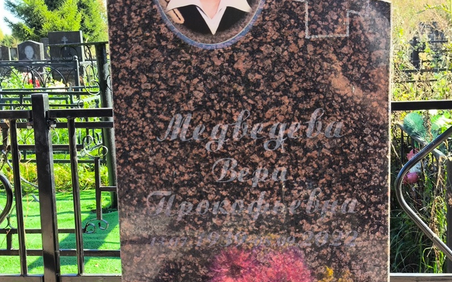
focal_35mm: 54
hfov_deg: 37.5
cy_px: 166
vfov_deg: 23.9
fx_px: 665
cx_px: 228
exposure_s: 1/248
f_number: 1.7
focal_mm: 4.71
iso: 50
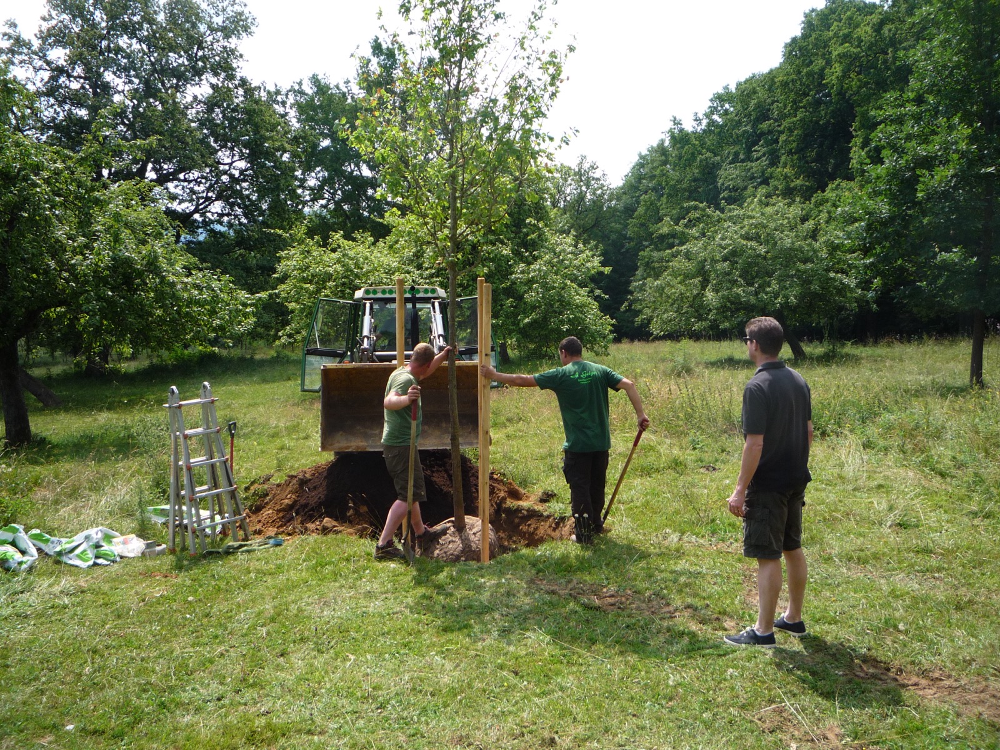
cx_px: 500
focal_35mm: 30
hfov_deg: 60.0
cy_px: 375
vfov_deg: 46.8
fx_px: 867
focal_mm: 5.2
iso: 100
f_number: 4
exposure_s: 1/250
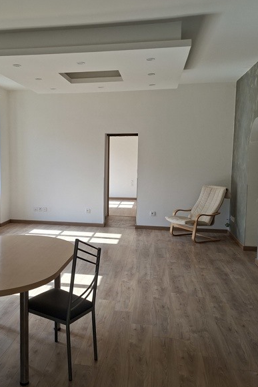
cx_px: 66
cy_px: 191
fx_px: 355
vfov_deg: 57.2
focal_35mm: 33
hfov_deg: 39.0
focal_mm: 5.54
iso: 50
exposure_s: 1/201
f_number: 1.8
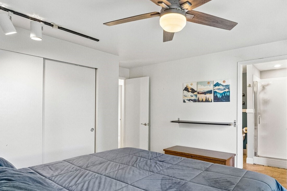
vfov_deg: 54.9
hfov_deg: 75.7
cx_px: 163
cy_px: 109
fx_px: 183
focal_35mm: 23
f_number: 9
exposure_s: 1/30
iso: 2500
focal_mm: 10
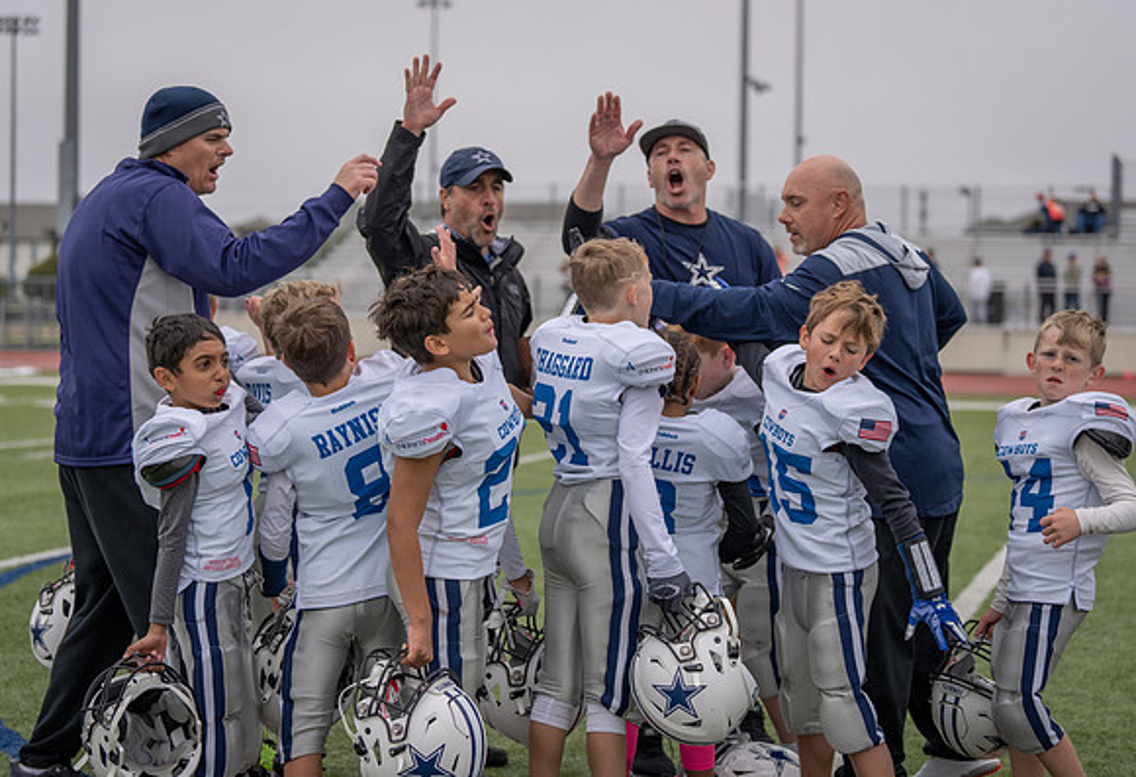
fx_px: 2439
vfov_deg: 18.1
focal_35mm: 77
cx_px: 570
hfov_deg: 26.2
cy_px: 366
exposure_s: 1/1250
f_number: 2.8
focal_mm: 70
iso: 200
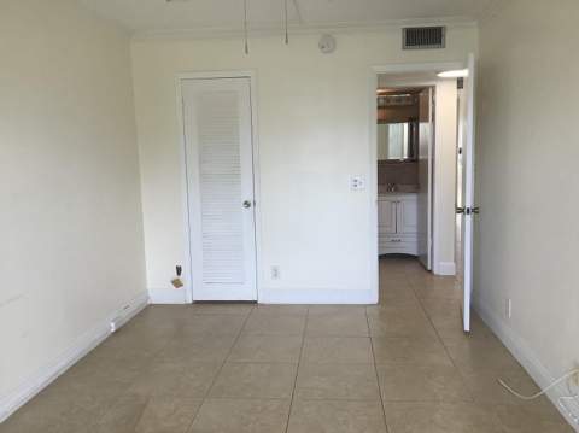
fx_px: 518
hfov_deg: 58.4
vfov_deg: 45.4
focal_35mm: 31
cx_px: 290
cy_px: 216
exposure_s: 1/100
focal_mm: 3.3
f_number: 2.4
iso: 64
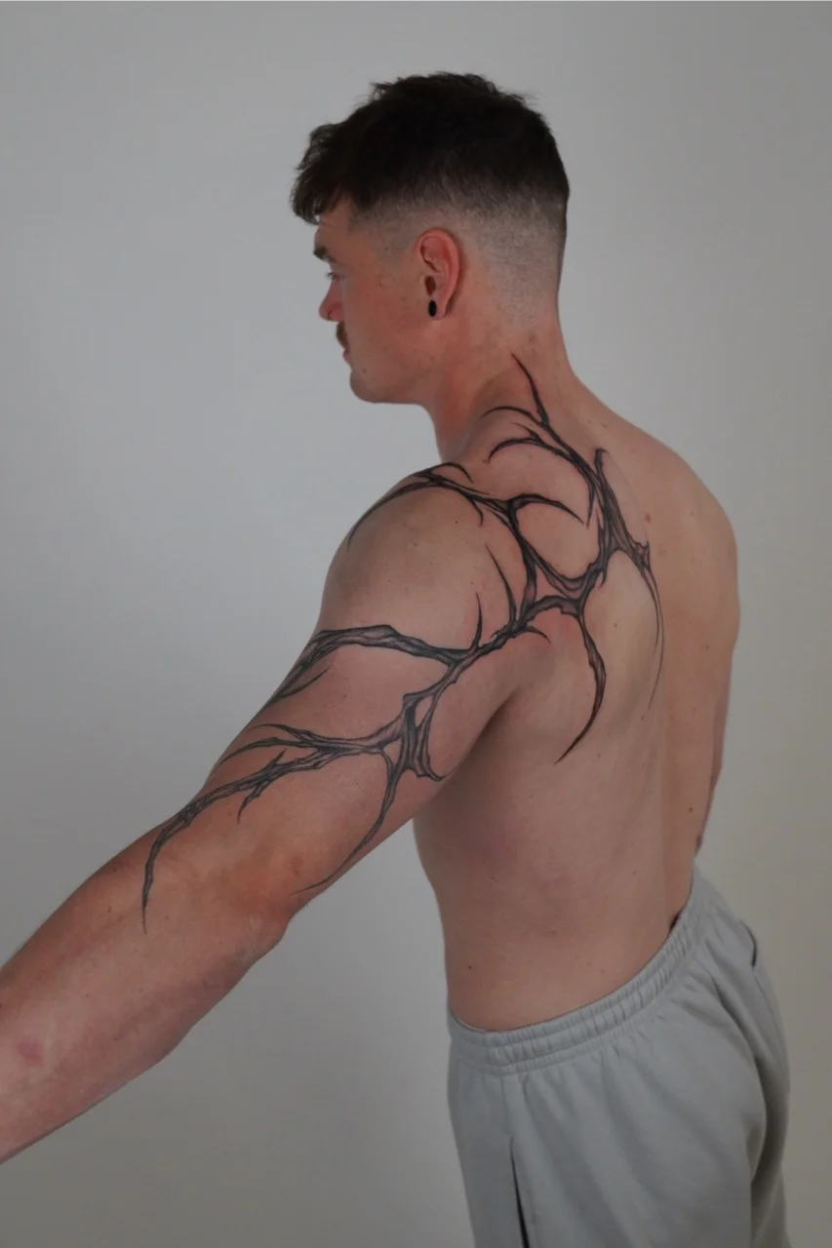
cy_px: 624
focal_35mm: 36
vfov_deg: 53.1
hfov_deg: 36.9
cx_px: 416
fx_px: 1248
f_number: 4
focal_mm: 24
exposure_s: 1/125
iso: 1250
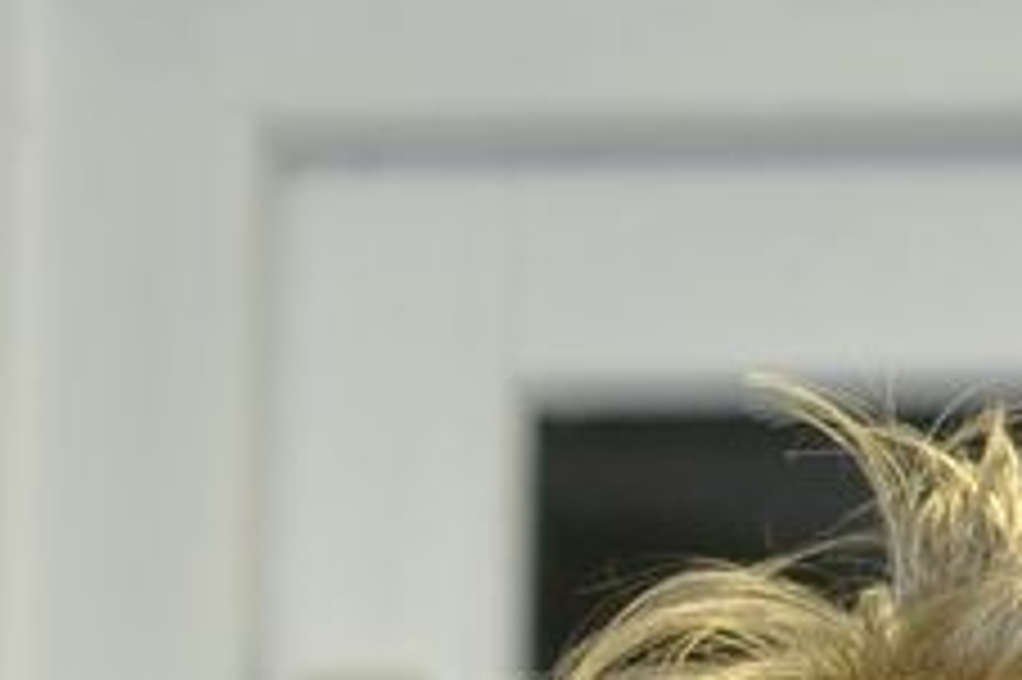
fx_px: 11999
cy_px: 1103
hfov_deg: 4.9
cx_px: 189
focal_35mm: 423
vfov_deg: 3.2
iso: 900
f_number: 2.8
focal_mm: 50
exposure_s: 1/60
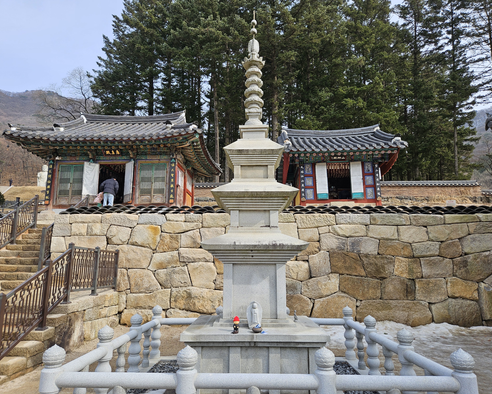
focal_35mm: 24
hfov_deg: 70.3
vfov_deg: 58.8
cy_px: 197
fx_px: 349
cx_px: 247
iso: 25
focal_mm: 5.4
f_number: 1.8
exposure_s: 1/927
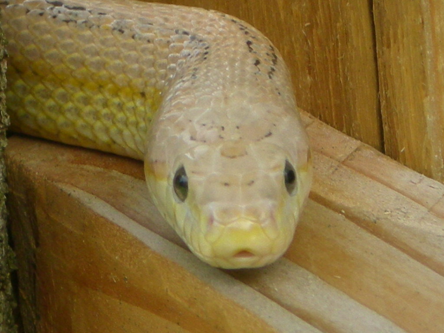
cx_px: 222
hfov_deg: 18.7
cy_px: 166
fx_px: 1347
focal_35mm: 105
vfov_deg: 14.1
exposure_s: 1/144
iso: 99
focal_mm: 17.3
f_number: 5.7
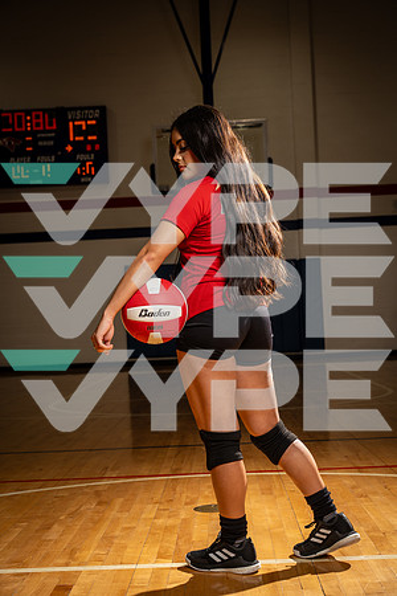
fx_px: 910
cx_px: 198
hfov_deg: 24.6
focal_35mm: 55
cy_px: 298
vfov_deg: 36.2
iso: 125
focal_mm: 55
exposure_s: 1/250
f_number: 5.6
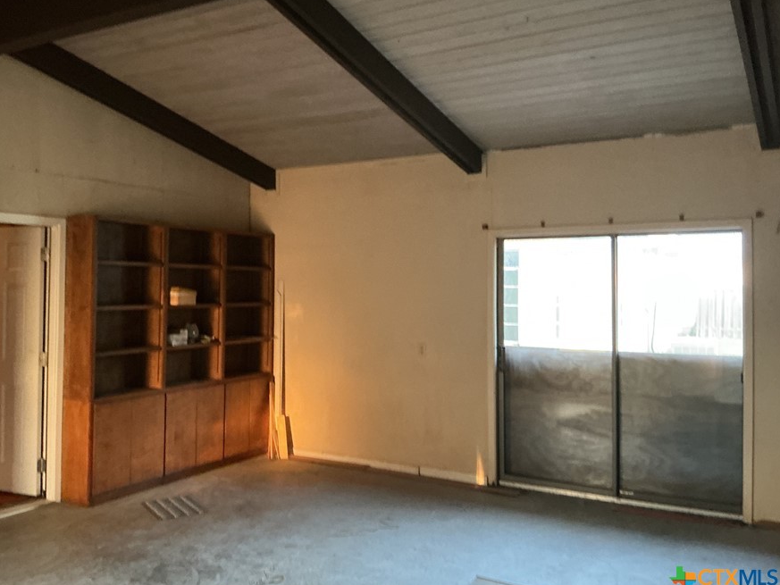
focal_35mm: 34
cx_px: 342
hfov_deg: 53.8
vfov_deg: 41.8
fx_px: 766
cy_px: 267
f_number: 1.8
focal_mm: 3
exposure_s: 1/30
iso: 400
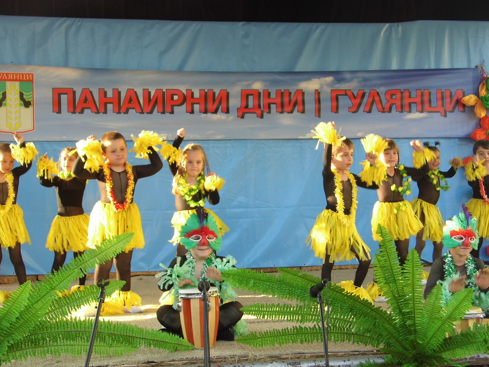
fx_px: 777
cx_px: 236
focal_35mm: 55
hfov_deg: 34.9
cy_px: 200
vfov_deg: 26.5
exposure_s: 1/100
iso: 100
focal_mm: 7.7
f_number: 3.5
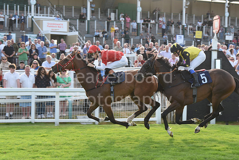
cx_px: 120
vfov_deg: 13.7
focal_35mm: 100
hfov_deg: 20.4
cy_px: 80
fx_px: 664
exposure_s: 1/640
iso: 640
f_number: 5.6
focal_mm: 100
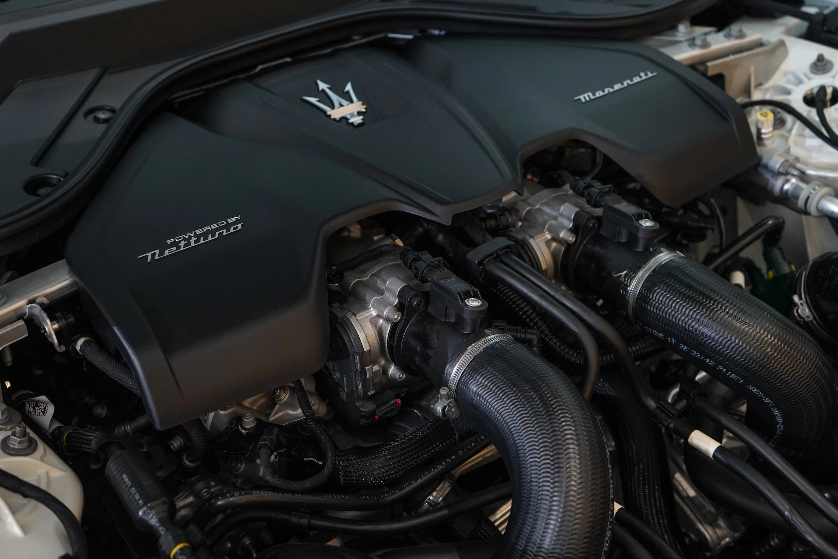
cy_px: 280
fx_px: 1024
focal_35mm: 44
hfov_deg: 44.5
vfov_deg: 30.5
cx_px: 419
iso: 3200
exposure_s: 1/160
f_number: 4.5
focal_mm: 44
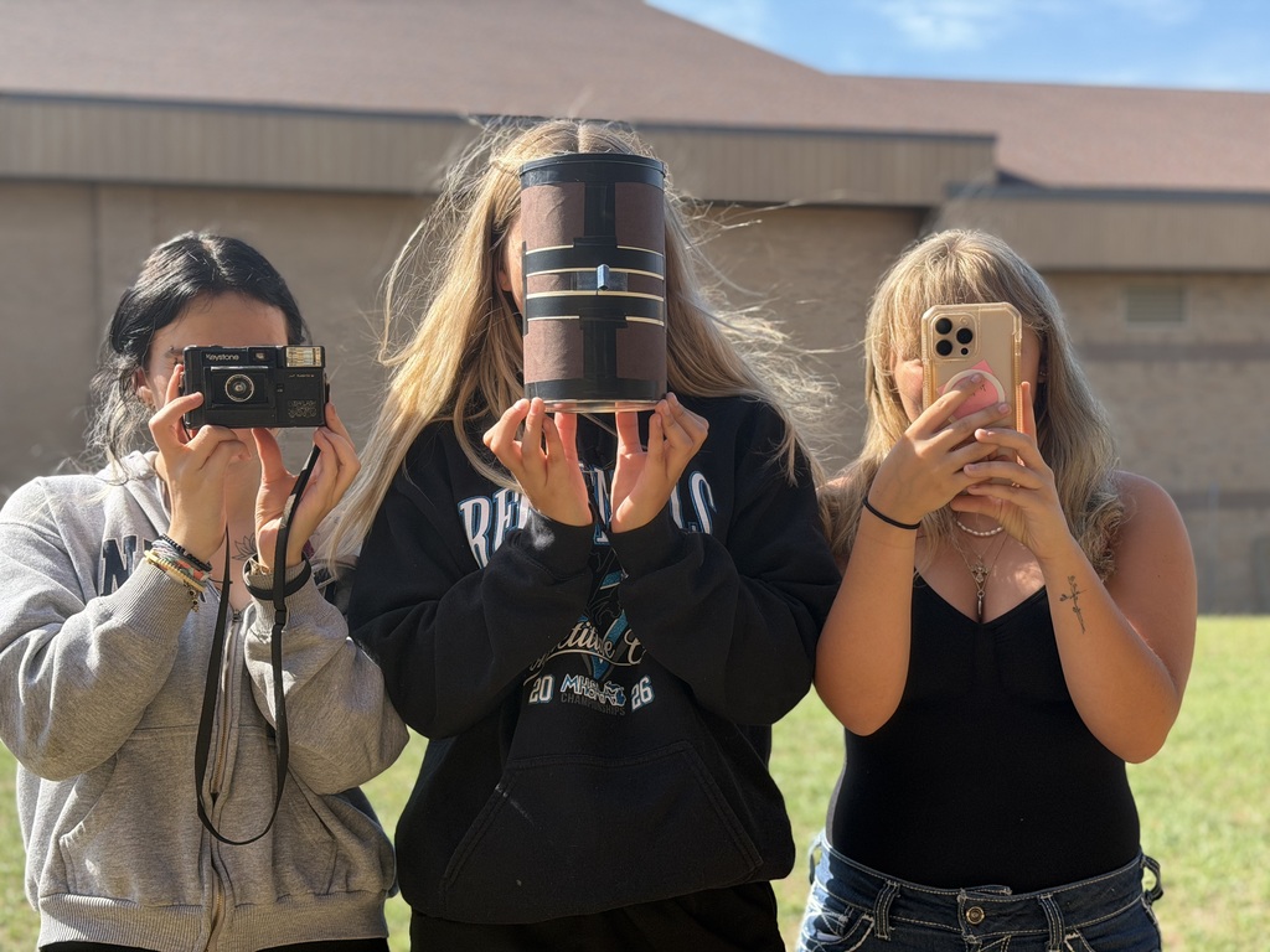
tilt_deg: -2.5
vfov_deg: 30.3
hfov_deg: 39.7
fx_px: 1761
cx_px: 635
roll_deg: +0.5
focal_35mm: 48
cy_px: 476
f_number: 1.78
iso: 64
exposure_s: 1/1285
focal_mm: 6.76
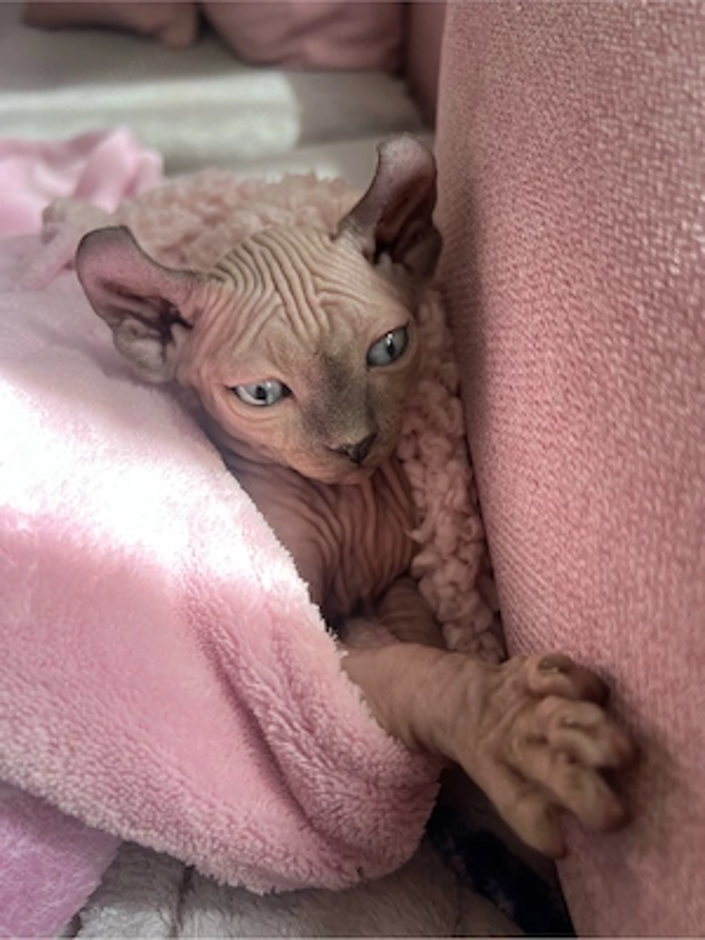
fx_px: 706
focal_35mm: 26
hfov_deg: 53.1
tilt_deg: -47.4
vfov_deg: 67.3
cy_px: 470
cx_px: 352
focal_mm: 5.7
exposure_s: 1/121
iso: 100
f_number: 1.5
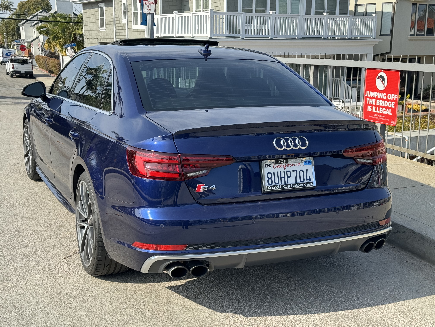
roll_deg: -0.3
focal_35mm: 48
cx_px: 218
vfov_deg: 30.3
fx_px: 603
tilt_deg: -11.7
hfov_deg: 39.7
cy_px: 164
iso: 64
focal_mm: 6.86
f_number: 1.78
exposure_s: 1/1724
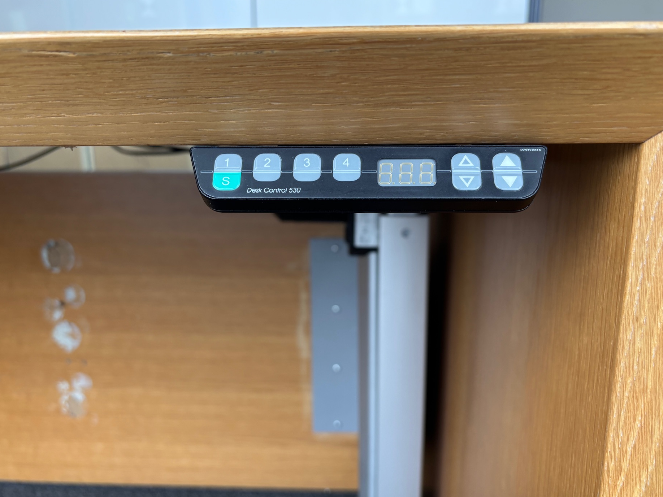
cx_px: 327
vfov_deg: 48.2
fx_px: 555
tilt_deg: -12.6
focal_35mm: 29
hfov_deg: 61.7
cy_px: 255
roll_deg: -0.3
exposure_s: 1/121
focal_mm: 5.96
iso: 80
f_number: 1.6
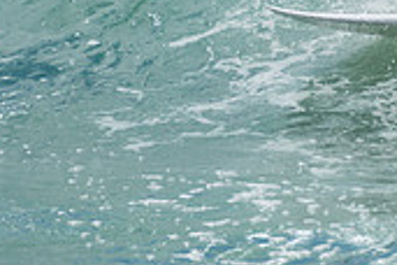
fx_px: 22506
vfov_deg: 0.7
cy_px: -85
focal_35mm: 2041
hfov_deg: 1.0
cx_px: 378
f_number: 5.6
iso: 160
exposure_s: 1/1250
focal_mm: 400
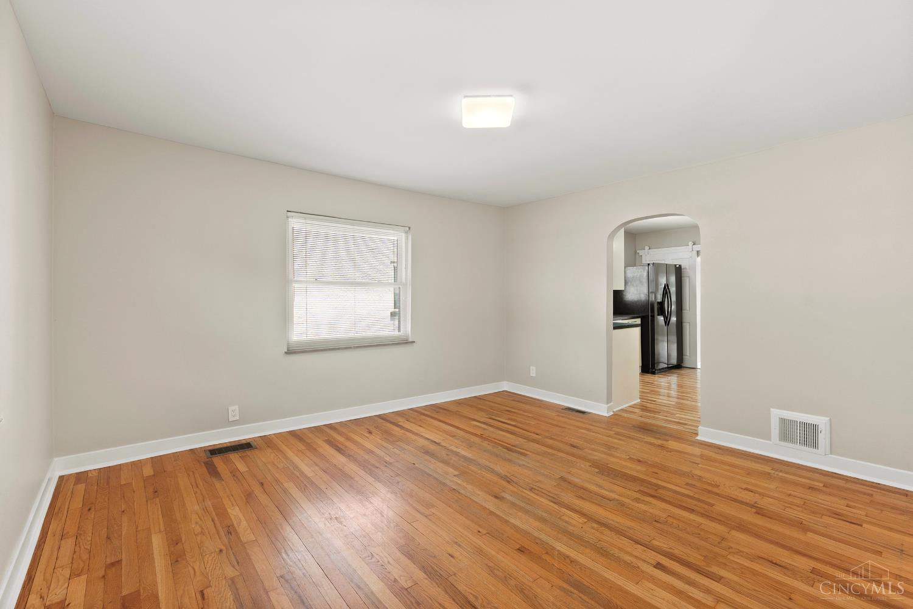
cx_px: 456
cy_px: 304
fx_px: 380
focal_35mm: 15
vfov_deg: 77.3
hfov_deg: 100.4
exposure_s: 1/1.67
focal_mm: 10
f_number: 9
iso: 250
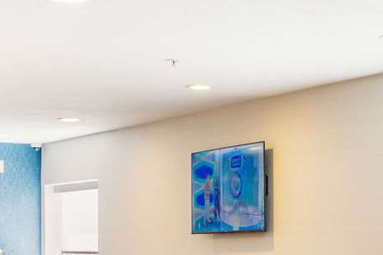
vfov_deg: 13.7
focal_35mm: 99
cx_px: 300
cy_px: 222
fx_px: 1052
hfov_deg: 20.4
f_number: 9
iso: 500
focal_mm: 30
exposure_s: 1/25
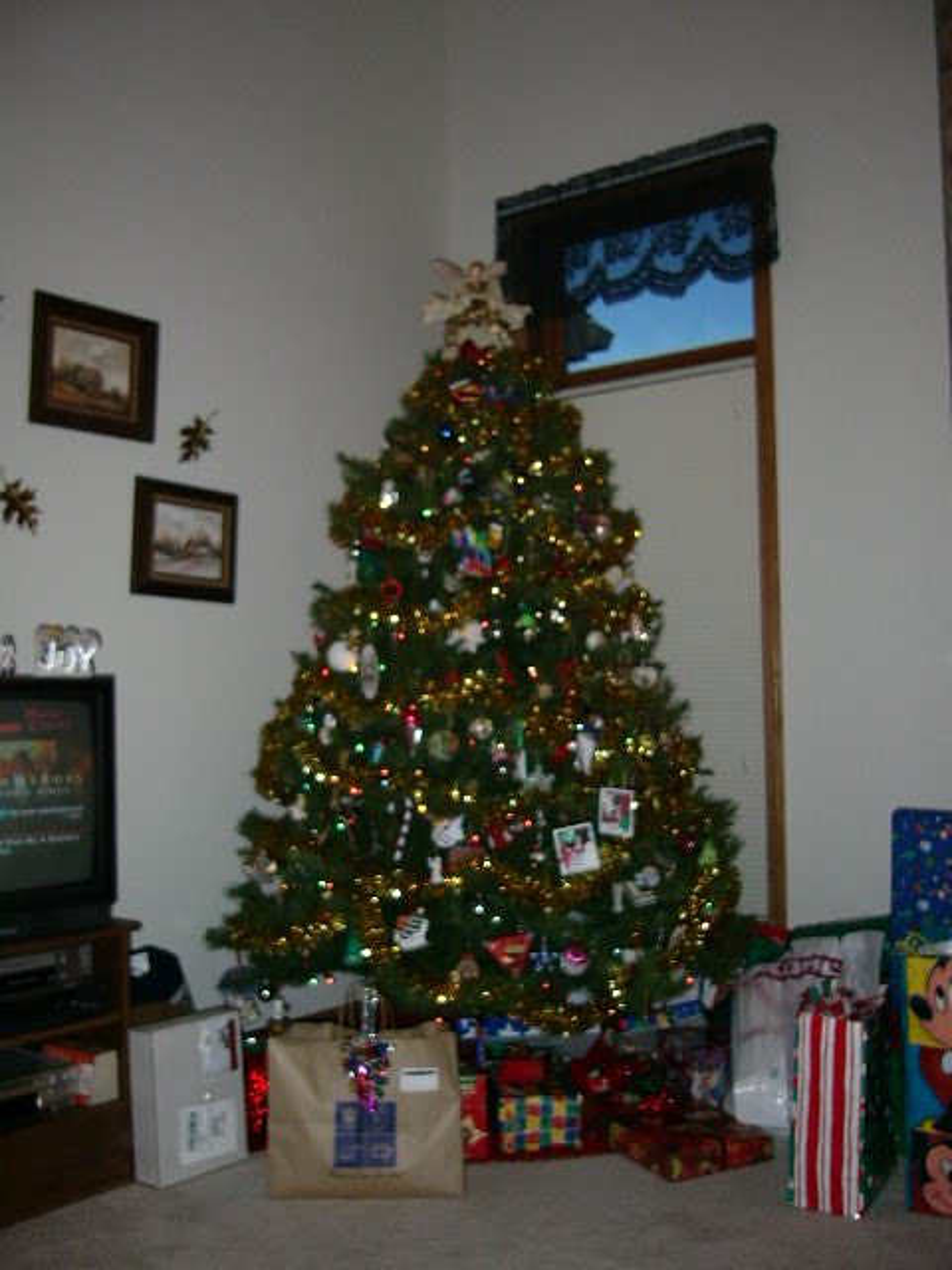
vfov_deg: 52.6
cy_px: 635
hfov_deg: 40.7
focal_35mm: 35
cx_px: 476
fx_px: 1283
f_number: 2.8
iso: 100
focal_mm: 5.8
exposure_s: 1/60
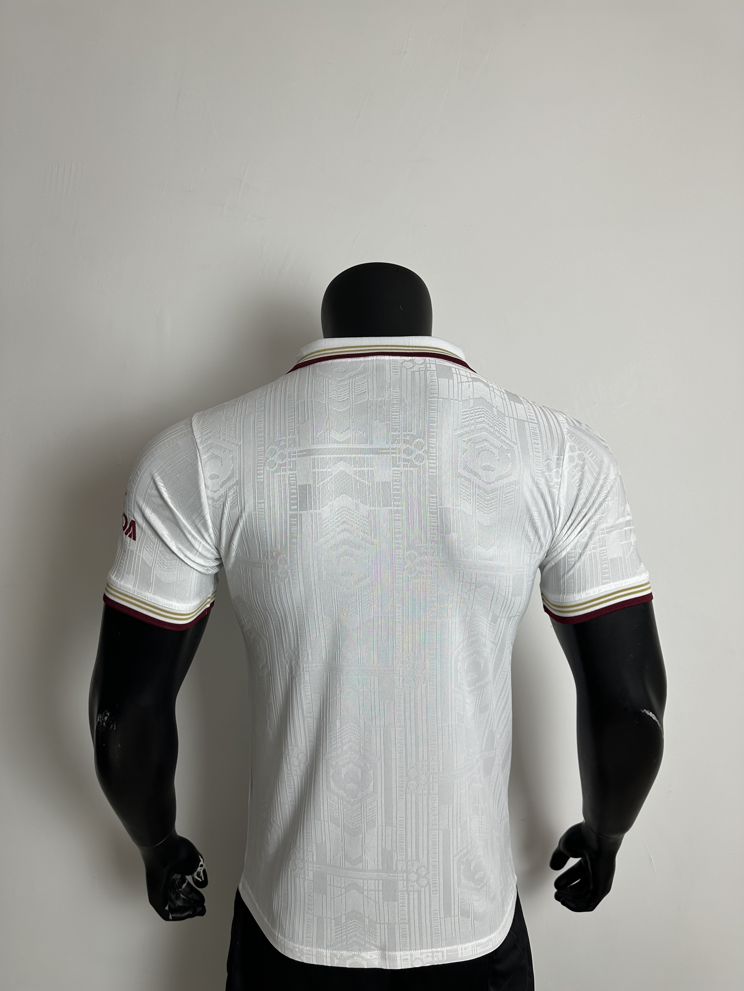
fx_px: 688
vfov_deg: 71.6
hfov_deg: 56.8
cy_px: 496
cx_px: 372
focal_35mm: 24
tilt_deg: -3.0
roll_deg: +0.2
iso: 64
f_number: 1.78
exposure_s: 1/100
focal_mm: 6.86
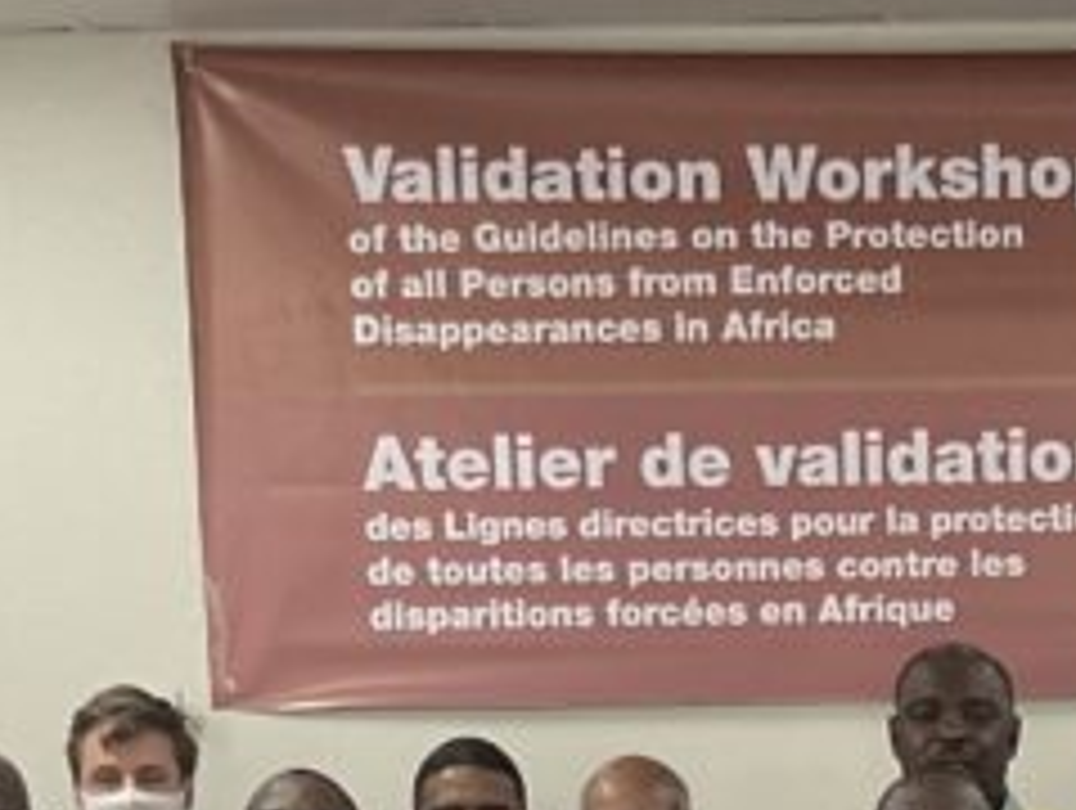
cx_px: 999
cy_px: 1476
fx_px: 3860
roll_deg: +1.0
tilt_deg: -9.8
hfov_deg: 15.7
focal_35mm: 124
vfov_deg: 11.1
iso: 80
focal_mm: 3
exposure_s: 1/50
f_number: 1.8
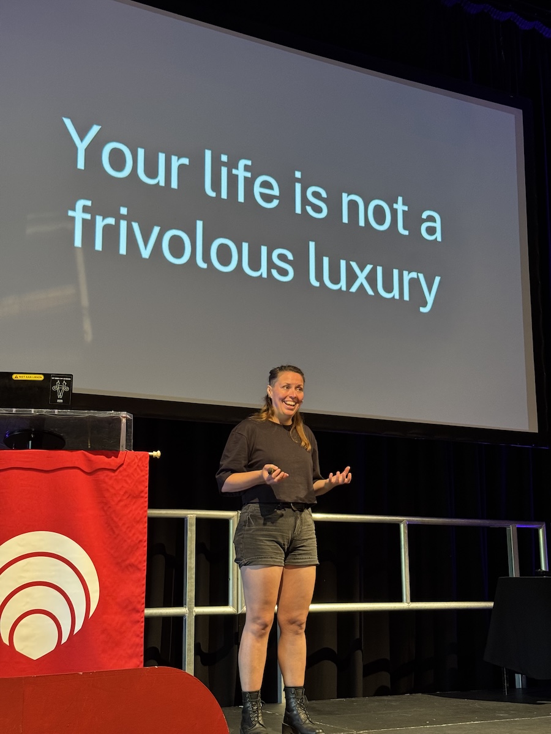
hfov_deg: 30.3
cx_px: 276
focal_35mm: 48
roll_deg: +0.7
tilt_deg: +11.1
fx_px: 1019
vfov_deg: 39.7
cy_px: 367
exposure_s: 1/57
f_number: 1.78
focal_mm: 6.76
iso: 250
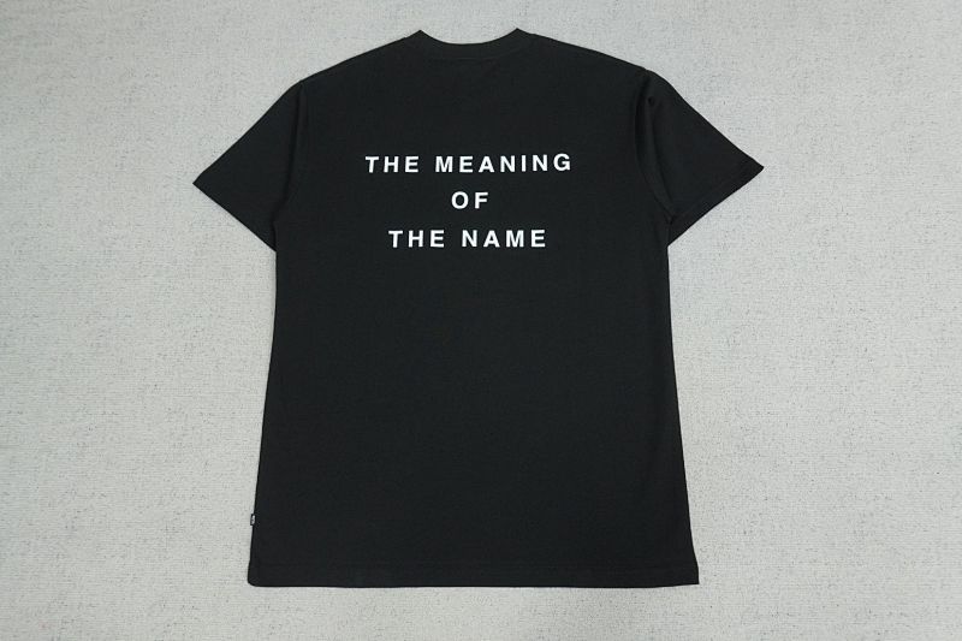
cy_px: 320
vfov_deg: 53.1
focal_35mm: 24
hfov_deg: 73.8
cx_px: 481
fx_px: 641
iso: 1000
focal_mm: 16
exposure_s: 1/160
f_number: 8
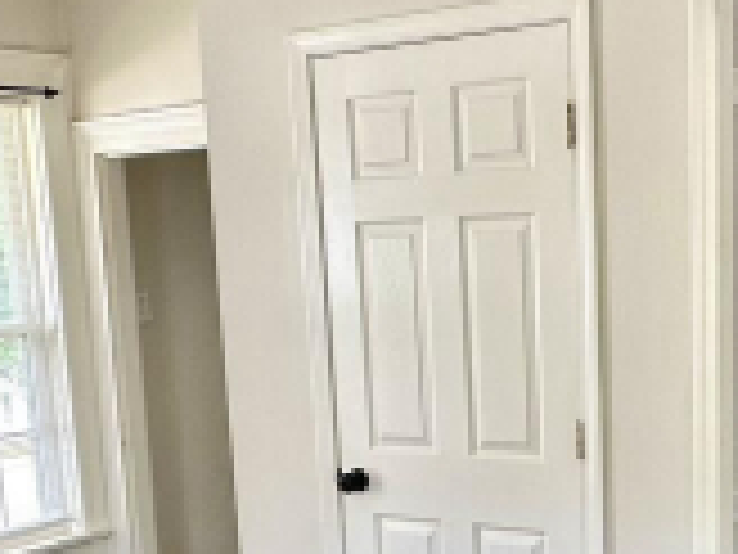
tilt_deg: -9.8
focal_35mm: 57
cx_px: 520
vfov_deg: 25.1
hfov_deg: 33.3
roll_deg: +2.4
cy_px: 473
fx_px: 1215
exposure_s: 1/120
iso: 160
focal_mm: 2.22
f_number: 2.2
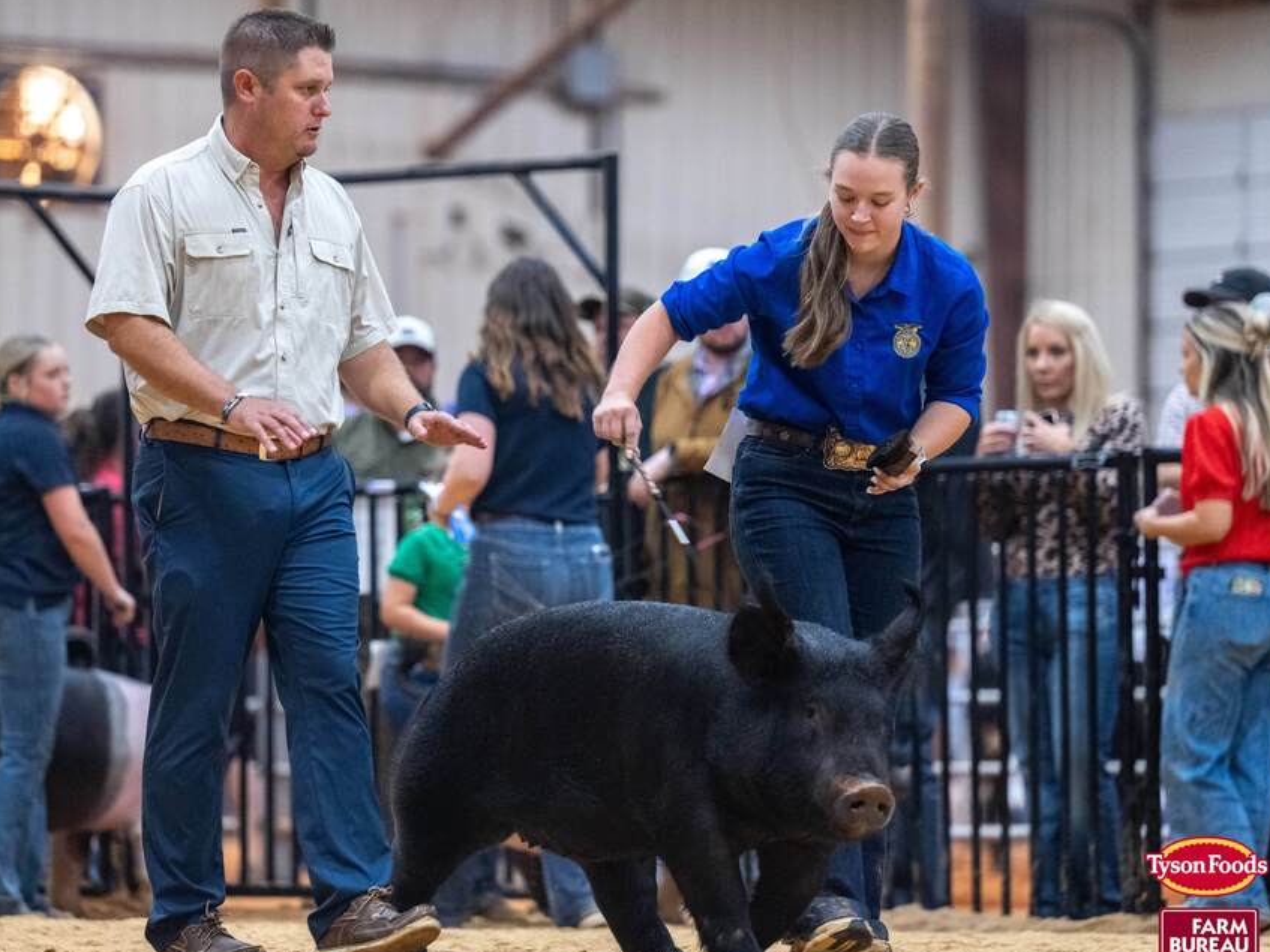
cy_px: 491
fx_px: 7447
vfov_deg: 7.3
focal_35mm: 203
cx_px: 571
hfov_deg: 9.7
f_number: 3.2
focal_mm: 160
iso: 3200
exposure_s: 1/250
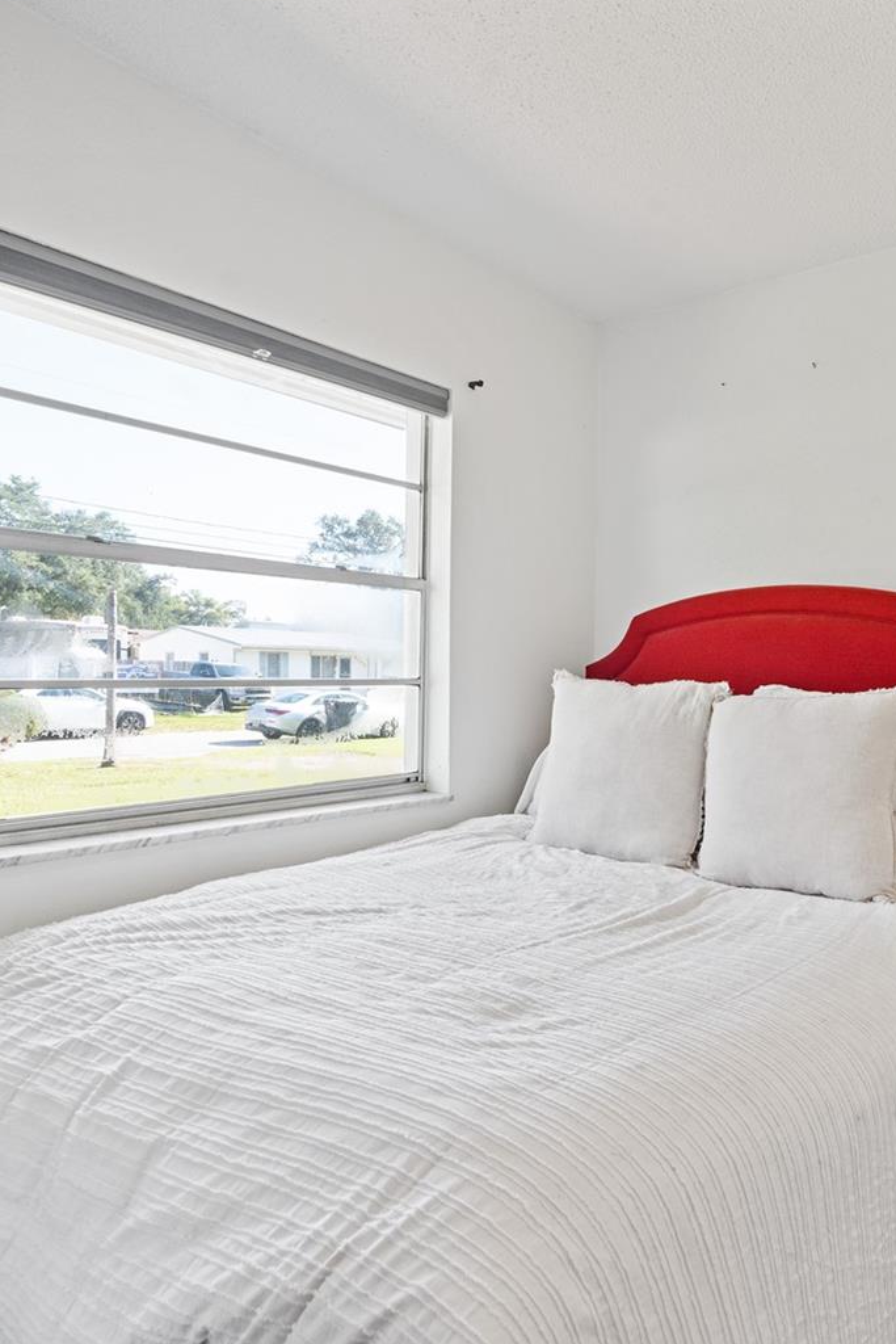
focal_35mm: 25
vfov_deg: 71.5
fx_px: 933
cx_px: 640
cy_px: 680
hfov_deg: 49.8
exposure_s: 1/20
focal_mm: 16
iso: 250
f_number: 6.3
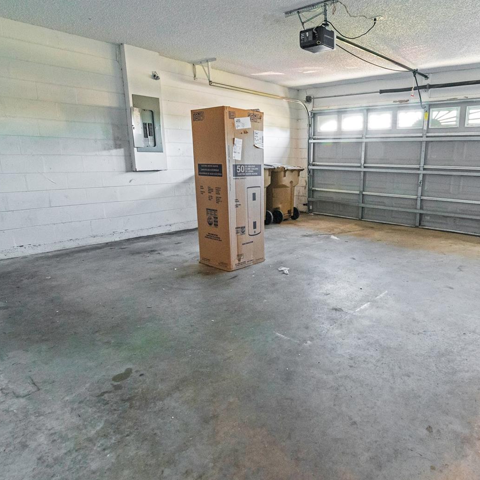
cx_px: 320
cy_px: 239
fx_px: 329
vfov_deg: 72.1
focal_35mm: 21
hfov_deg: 70.1
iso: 8000
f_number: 8
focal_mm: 16
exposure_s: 1/20
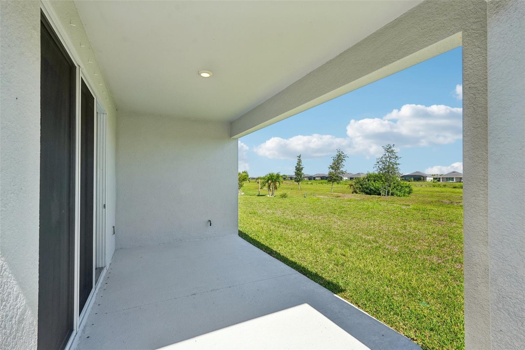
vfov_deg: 73.7
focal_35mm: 16
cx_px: 262
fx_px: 233
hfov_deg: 96.7
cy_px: 175
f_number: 8
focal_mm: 16
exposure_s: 1/1000
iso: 400
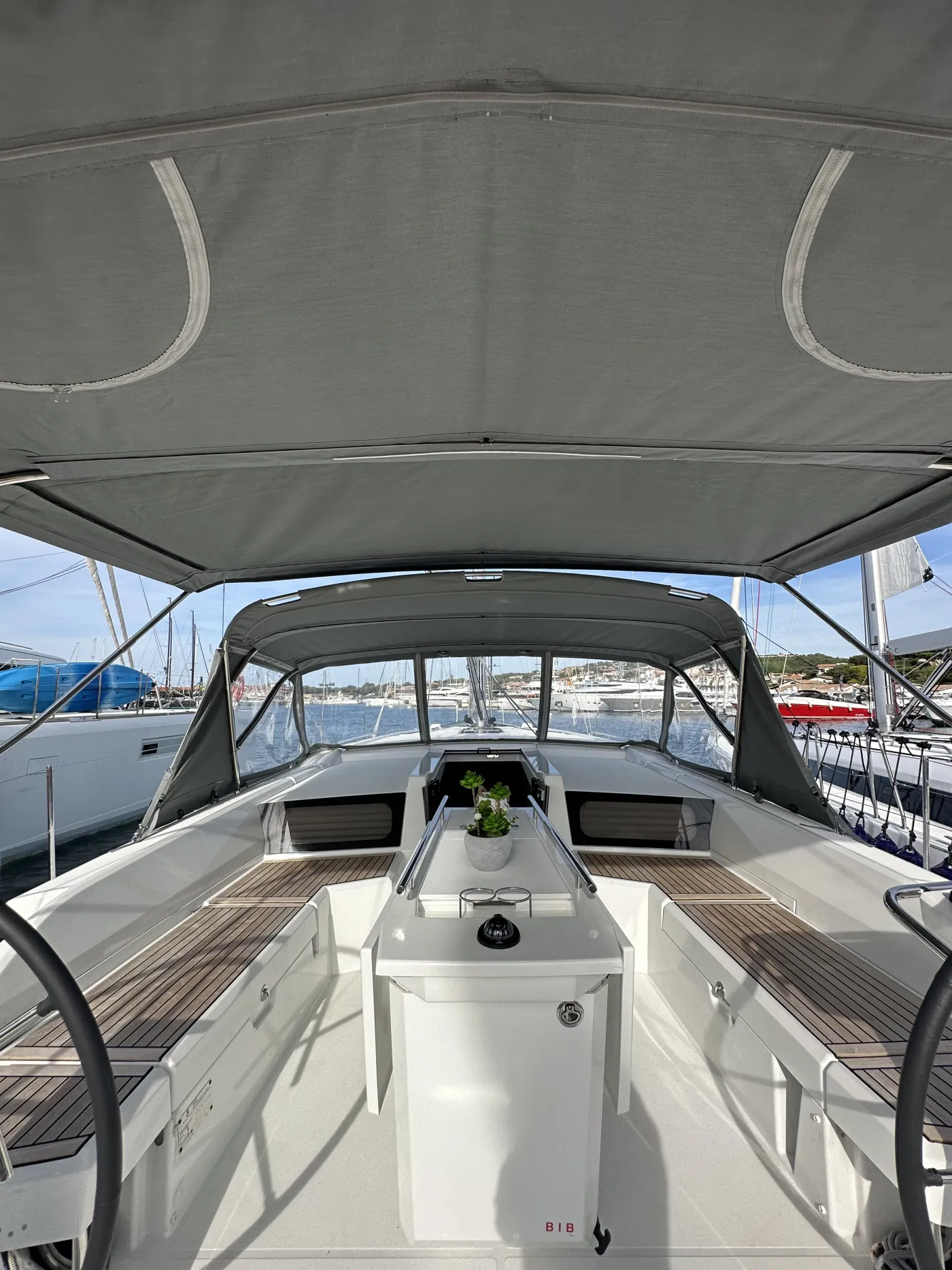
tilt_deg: +7.5
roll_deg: +0.1
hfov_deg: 85.7
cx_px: 476
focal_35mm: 14
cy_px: 635
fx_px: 513
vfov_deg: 102.1
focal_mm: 2.22
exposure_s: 1/1335
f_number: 2.2
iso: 50
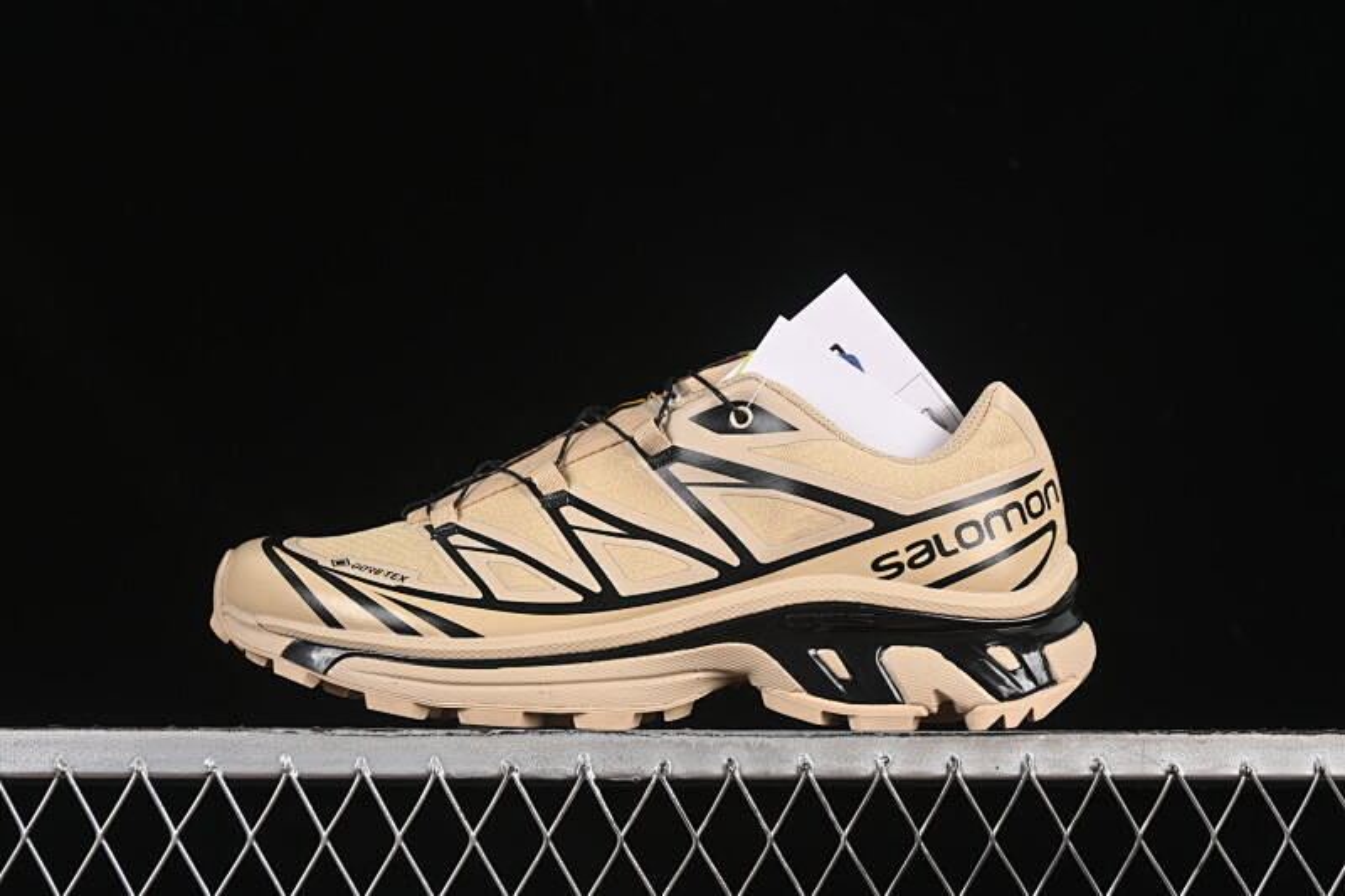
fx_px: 2801
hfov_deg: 27.0
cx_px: 672
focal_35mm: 75
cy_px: 448
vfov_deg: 18.2
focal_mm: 50
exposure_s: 1/80
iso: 160
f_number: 7.1
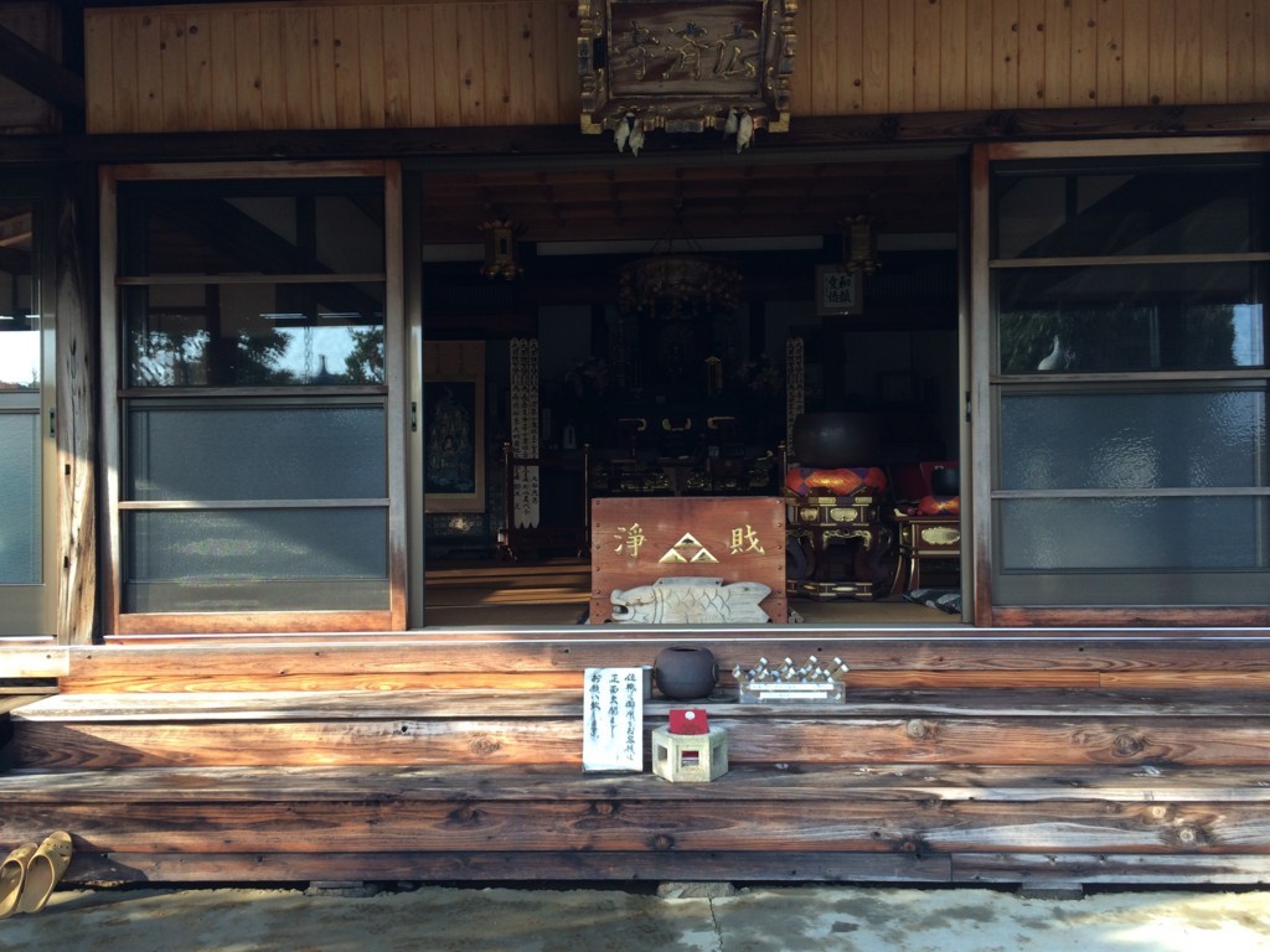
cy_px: 476
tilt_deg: -0.5
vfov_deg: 48.2
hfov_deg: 61.7
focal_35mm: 29
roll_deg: +1.7
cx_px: 635
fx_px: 1064
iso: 50
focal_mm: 4.15
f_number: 2.2
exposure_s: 1/120
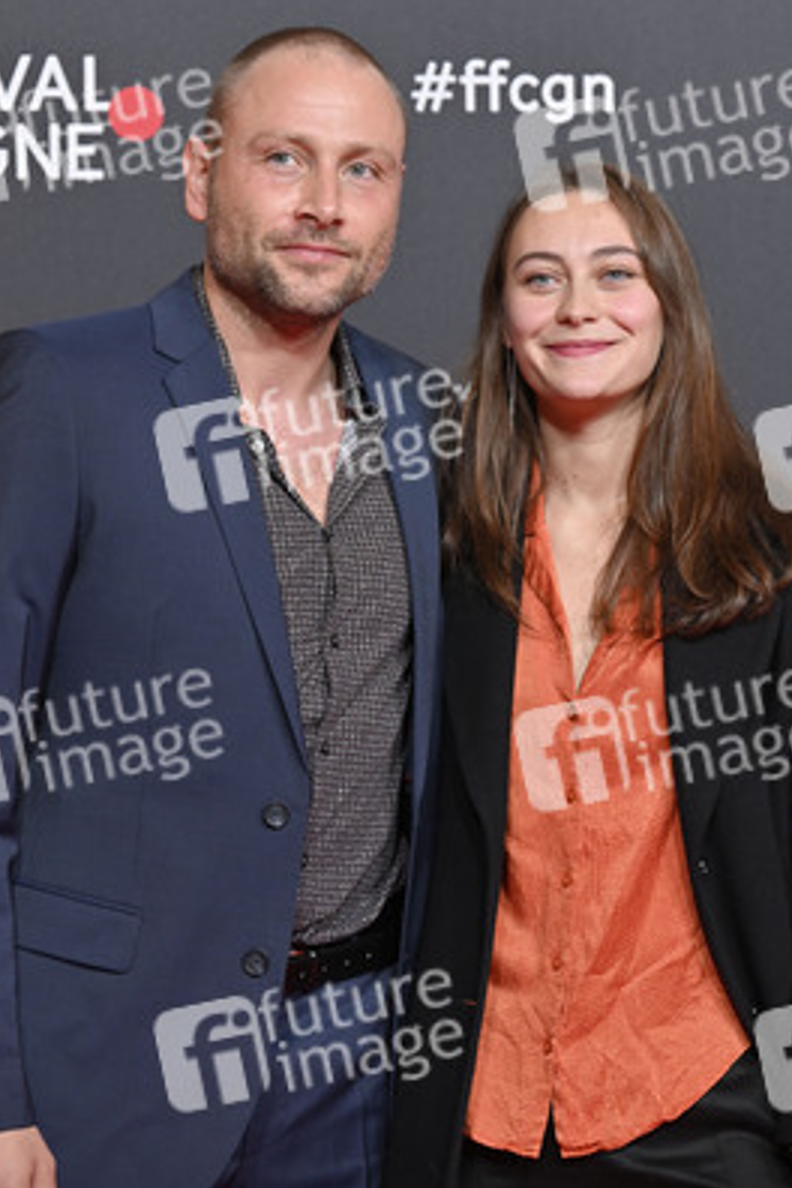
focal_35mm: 103
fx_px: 3399
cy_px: 591
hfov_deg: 13.3
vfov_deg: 19.8
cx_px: 396
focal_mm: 102
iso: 800
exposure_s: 1/200
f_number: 4
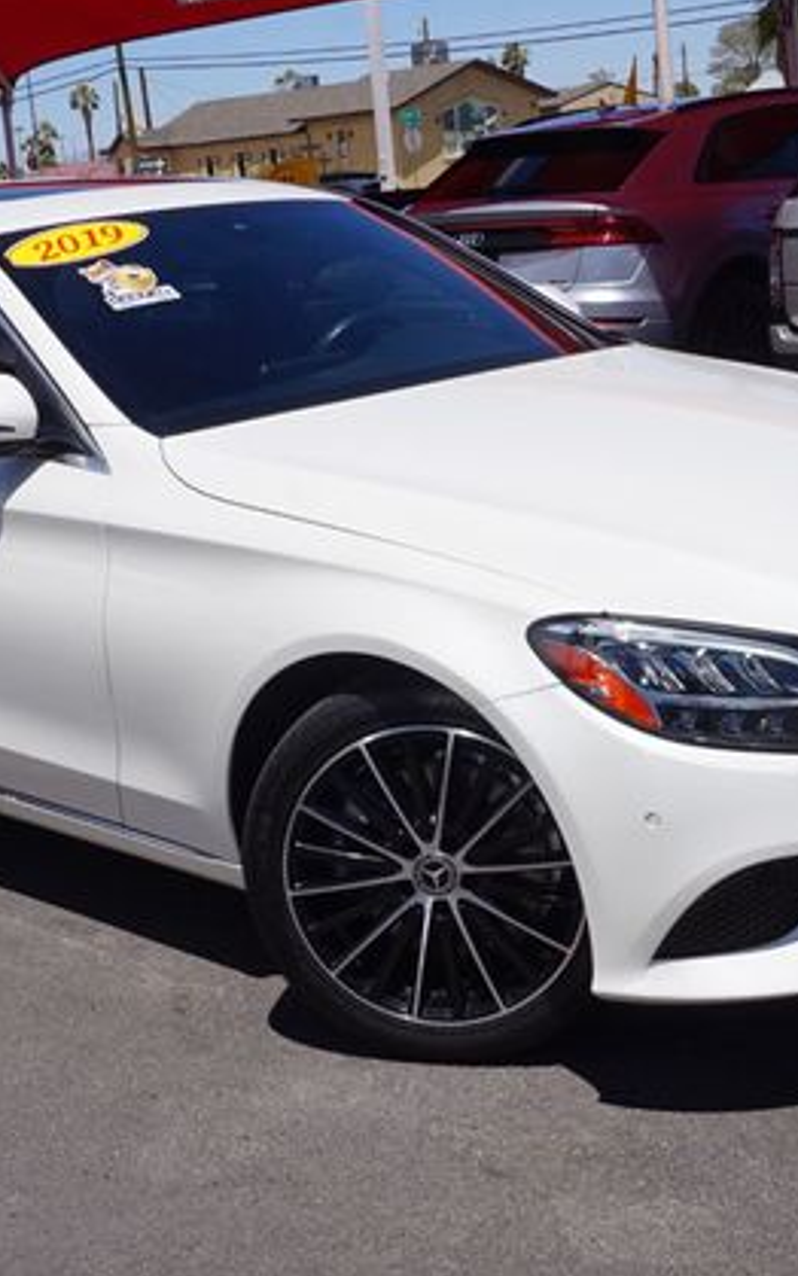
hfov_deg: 23.1
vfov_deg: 36.3
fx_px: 1948
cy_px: 636
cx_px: 332
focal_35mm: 56
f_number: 14
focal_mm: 24
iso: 100
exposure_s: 1/200
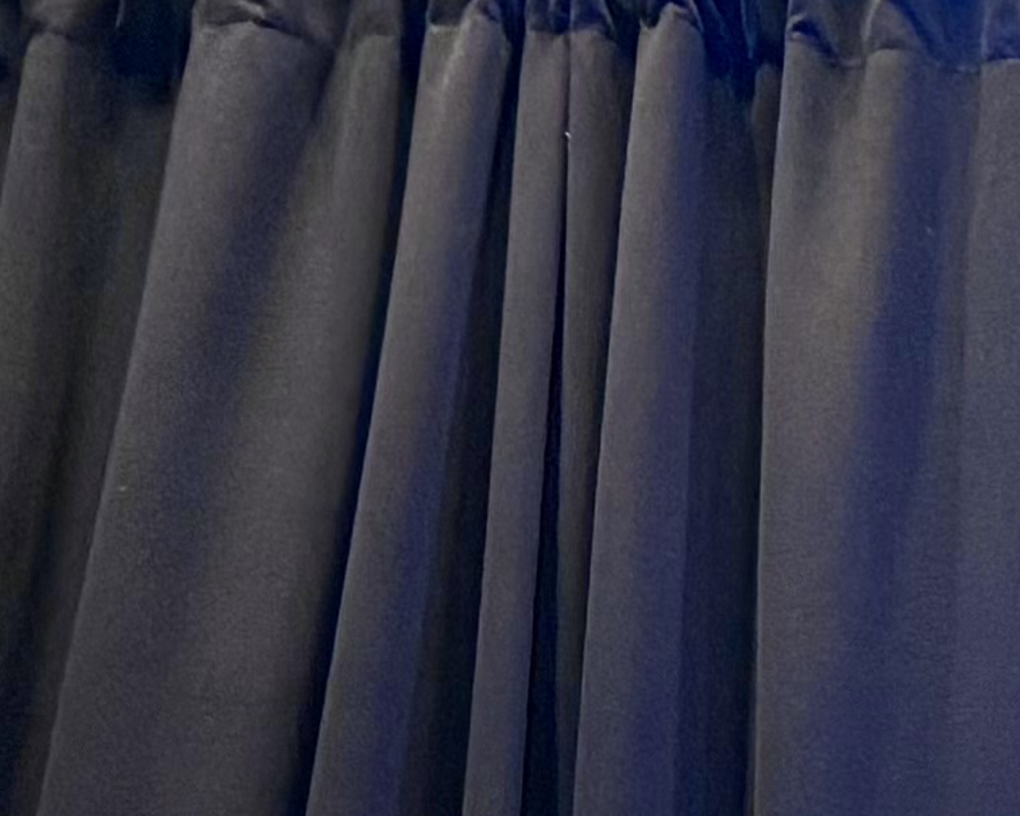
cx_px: 3667
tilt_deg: +7.3
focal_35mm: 177
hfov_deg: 8.1
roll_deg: -0.2
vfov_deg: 7.7
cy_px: 2363
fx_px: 5344
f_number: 1.78
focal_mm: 6.76
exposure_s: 1/86
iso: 200
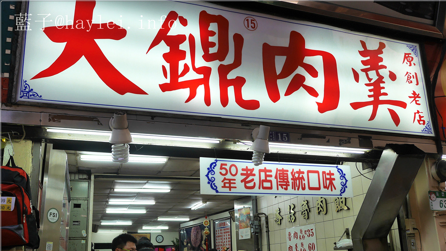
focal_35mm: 33
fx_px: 390
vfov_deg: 35.3
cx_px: 224
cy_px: 168
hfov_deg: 59.5
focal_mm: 15
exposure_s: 1/250
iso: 200
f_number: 2.8
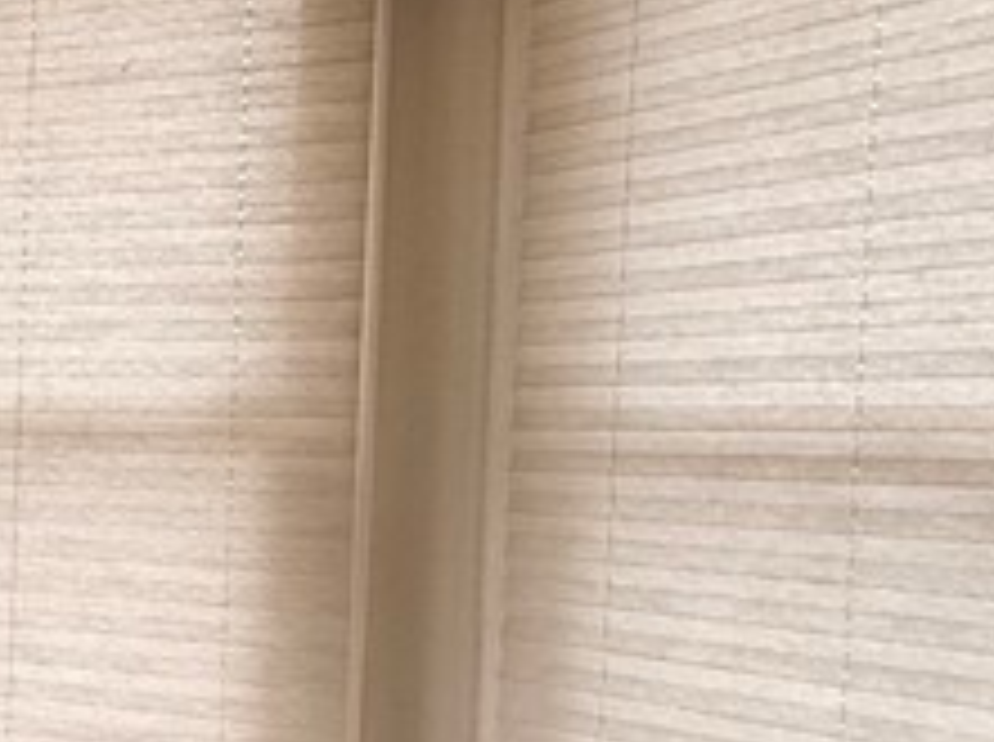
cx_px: -630
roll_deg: -1.5
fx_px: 1863
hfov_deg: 22.4
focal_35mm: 65
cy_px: 468
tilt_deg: -0.2
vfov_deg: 22.5
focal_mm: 2.22
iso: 80
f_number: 2.2
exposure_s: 1/120
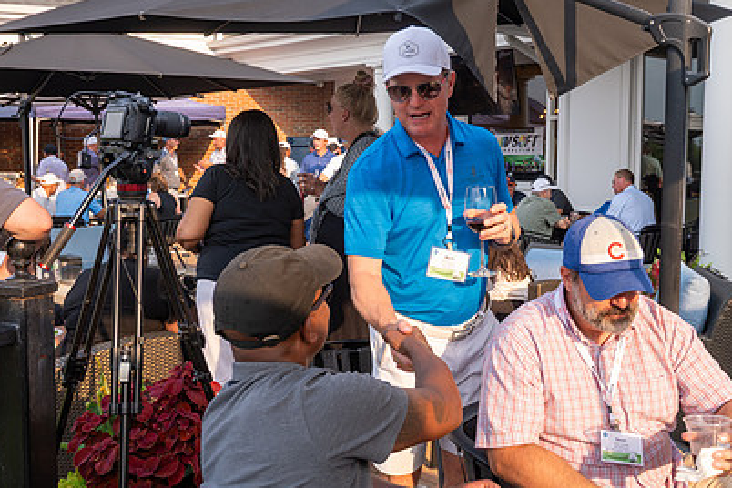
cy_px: 248
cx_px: 448
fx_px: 895
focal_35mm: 44
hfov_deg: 44.2
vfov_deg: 30.5
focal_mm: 30.5
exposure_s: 1/250
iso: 250
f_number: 6.3
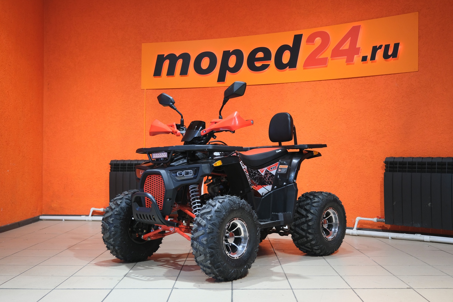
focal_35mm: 41
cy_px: 151
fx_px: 516
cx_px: 226
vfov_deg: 32.6
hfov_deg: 47.4
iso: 1000
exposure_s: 1/60
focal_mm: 27.5
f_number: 4
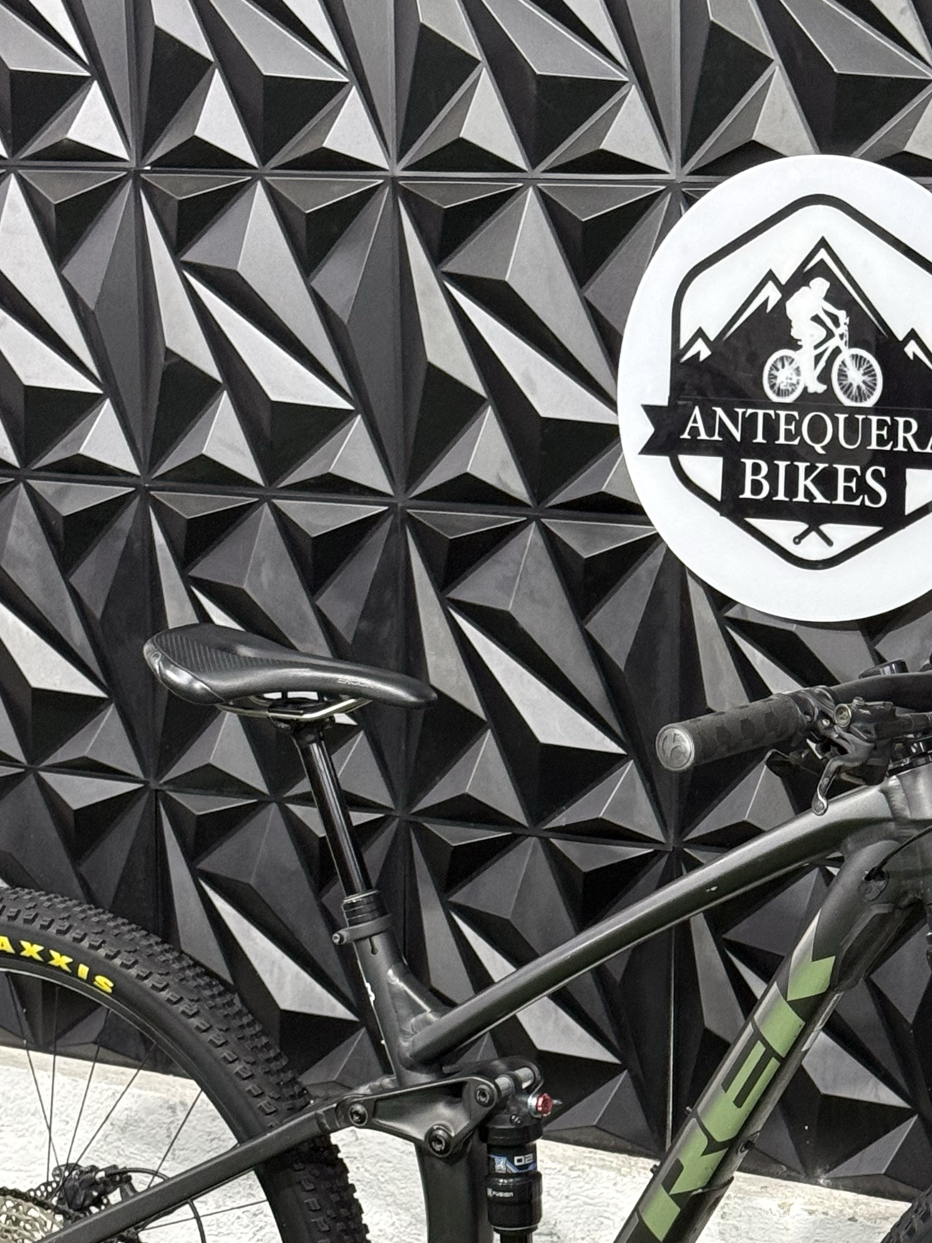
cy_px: 818
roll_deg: -1.0
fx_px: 3518
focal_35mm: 98
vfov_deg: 20.0
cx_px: 727
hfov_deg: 15.0
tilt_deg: -11.0
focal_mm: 6.76
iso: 250
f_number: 1.78
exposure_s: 1/60
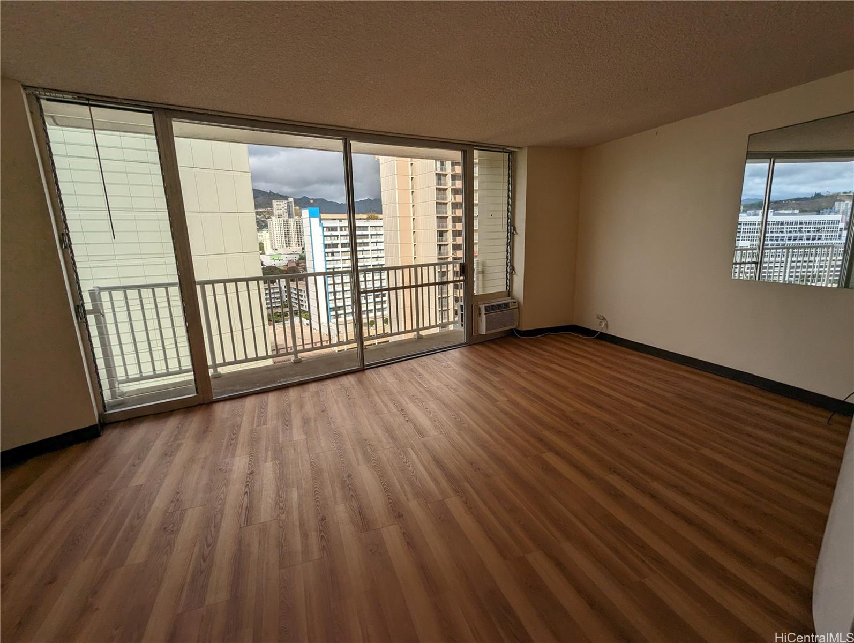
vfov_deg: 78.2
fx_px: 395
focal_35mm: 16
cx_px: 427
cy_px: 322
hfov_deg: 94.4
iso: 49
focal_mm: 2.35
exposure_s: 1/2571
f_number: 2.2
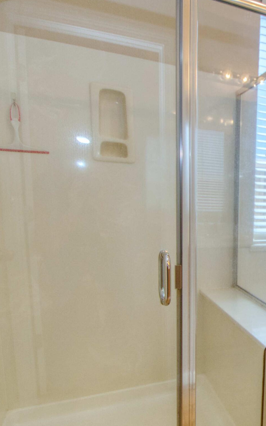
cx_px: 304
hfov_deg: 34.9
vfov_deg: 62.5
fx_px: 348
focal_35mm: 30
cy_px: 250
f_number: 4
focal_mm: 10
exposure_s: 1/60
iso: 400
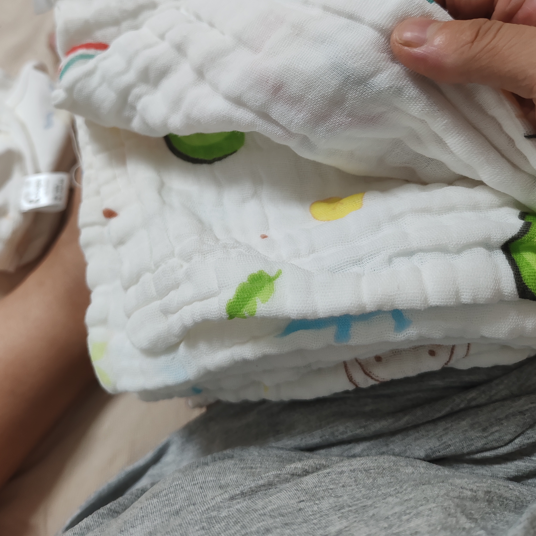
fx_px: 561
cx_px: 268
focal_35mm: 32
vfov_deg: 50.4
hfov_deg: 51.1
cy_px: 187
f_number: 1.9
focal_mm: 6.12
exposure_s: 1/100
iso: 1000
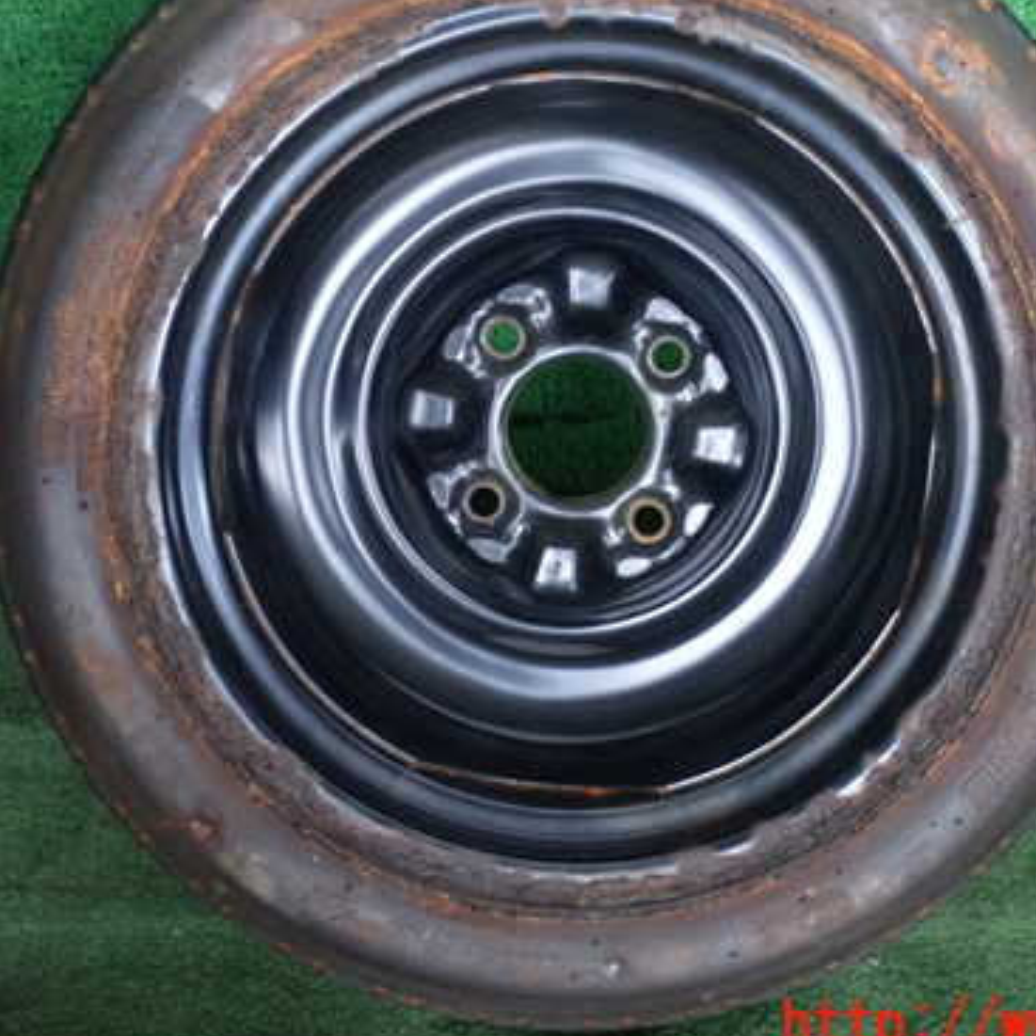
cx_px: 573
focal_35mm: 68
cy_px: 426
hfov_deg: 25.3
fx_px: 2302
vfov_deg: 25.3
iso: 1250
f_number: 3.1
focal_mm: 8.4
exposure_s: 1/125
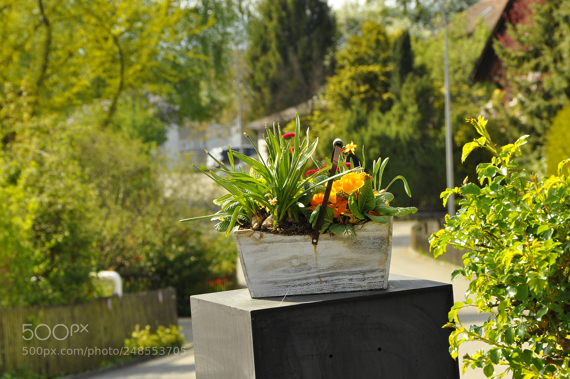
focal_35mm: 158
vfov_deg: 8.7
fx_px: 2491
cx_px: 285
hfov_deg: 13.1
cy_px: 190
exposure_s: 1/125
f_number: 11
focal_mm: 105
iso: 250
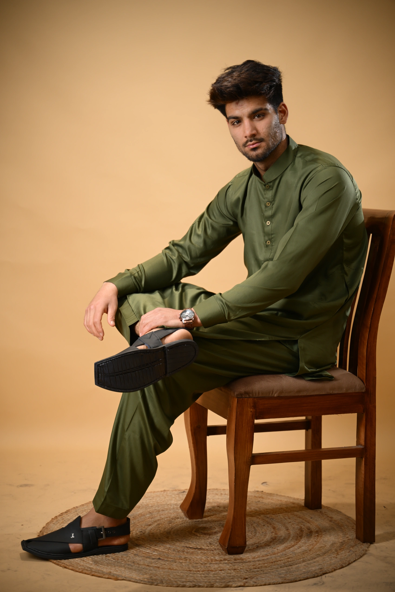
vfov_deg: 27.0
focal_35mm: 75
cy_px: 296
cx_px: 198
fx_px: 1234
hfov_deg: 18.2
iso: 200
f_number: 2.8
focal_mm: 75
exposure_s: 1/125
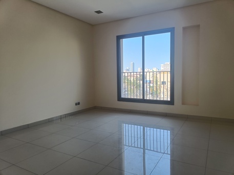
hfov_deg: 69.4
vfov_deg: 54.9
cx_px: 117
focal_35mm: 25
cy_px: 88
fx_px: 169
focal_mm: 4.7
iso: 306
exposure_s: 1/50
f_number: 1.7
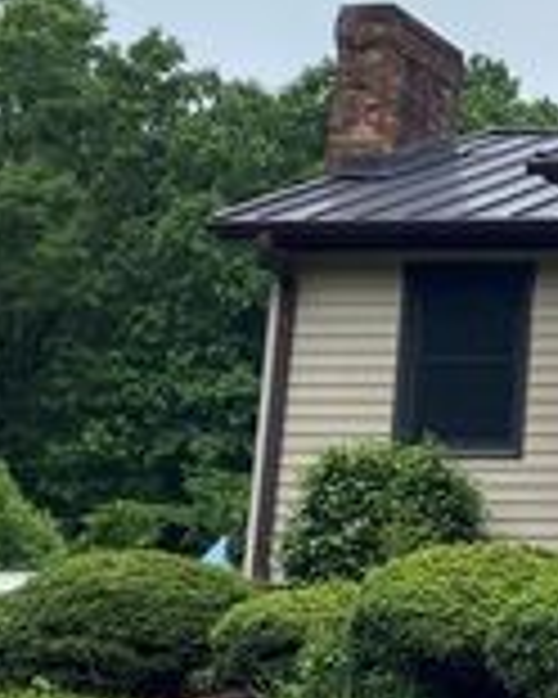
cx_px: 1017
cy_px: 290
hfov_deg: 15.8
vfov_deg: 23.3
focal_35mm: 82
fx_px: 1693
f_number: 1.8
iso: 32
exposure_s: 1/4808
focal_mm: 4.25
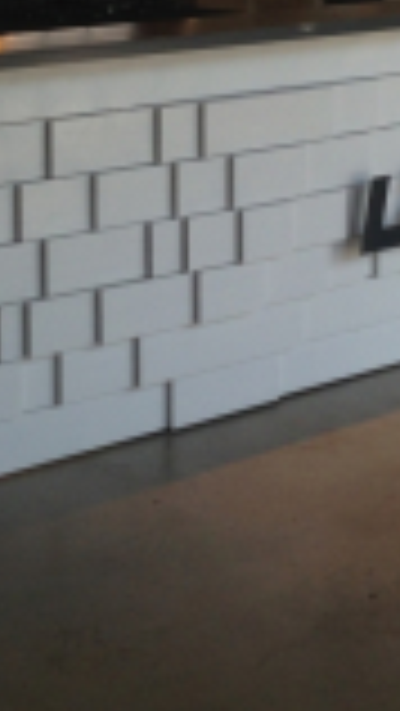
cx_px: 189
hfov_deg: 13.3
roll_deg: +0.8
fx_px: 1714
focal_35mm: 91
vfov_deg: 22.9
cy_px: 81
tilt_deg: -8.2
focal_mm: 4.12
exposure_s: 1/120
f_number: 2.4
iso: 64
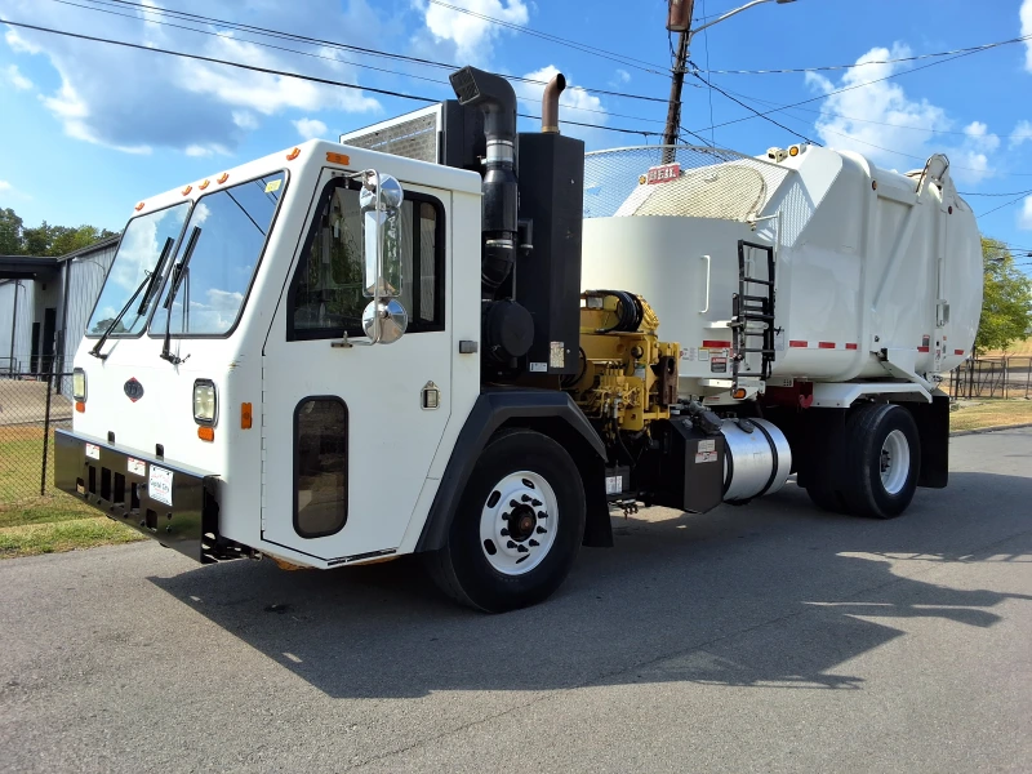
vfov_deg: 49.7
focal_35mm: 28
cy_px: 387
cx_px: 516
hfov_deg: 63.4
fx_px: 835
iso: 32
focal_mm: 2.91
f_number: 1.9
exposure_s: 1/1389
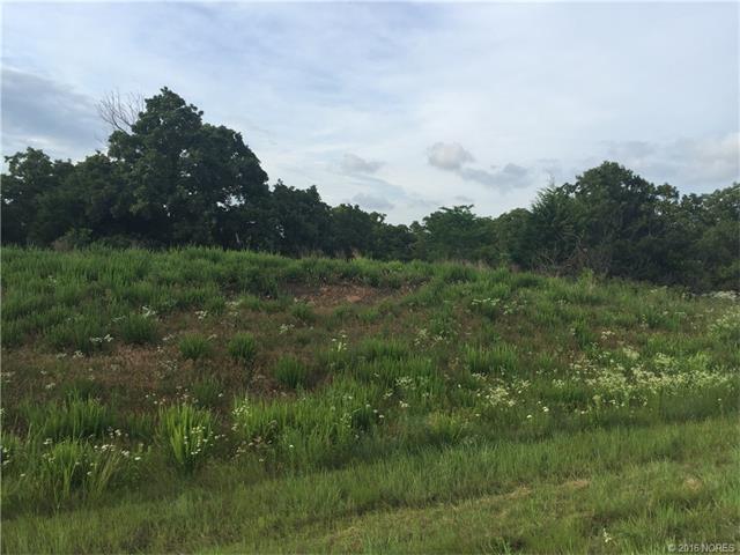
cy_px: 278
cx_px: 370
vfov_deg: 48.2
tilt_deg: +0.8
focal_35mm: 29
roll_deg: -3.2
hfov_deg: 61.7
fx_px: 620
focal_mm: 4.15
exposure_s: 1/989
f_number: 2.2
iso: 32
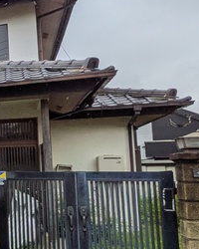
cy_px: 142
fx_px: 383
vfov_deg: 35.9
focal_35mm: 52
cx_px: -222
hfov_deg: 17.6
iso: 51
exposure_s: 1/1437
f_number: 2.2
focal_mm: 1.83
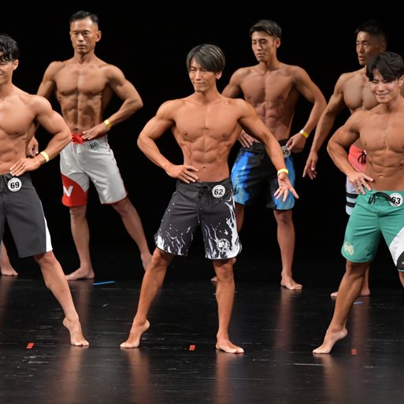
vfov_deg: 5.4
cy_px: 202
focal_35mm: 327
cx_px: 230
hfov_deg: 5.4
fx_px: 4318
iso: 3200
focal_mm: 170
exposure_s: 1/400
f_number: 5.6
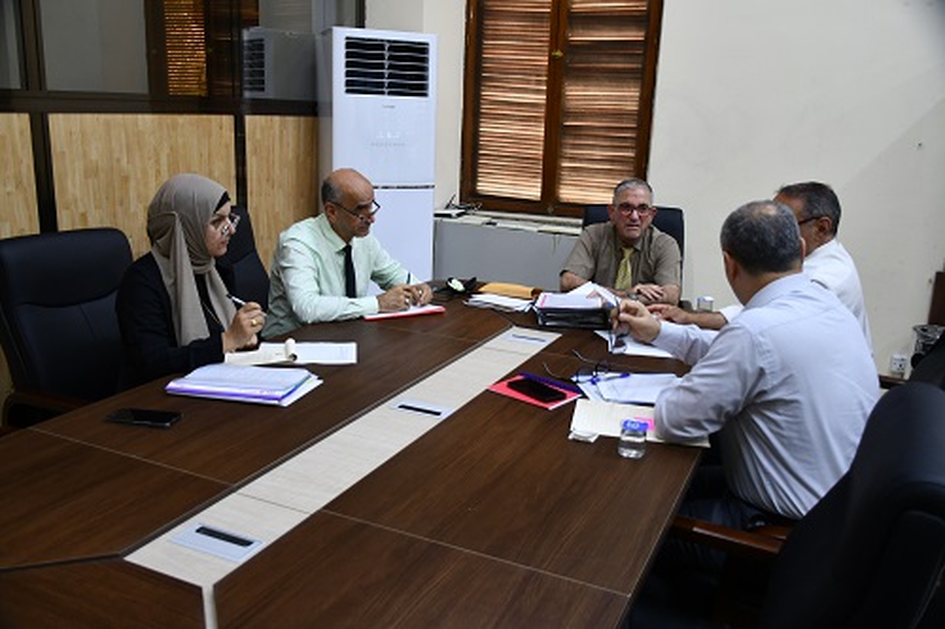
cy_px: 314
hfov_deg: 61.9
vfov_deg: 43.6
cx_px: 472
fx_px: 787
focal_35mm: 30
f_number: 3.5
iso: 1000
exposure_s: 1/125
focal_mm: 20
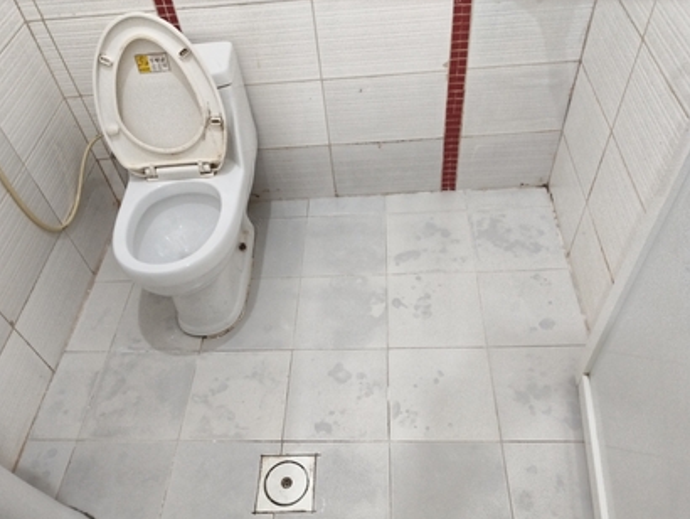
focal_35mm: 29
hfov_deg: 61.6
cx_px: 337
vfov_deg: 48.2
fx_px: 578
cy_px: 287
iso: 1055
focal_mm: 4.7
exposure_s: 1/100
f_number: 1.8
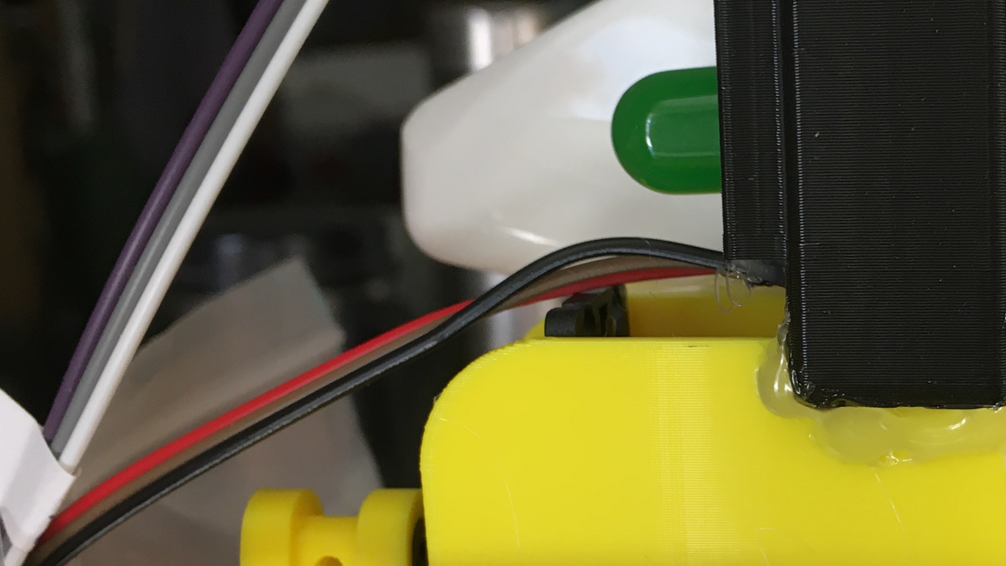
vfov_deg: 19.3
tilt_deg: -13.0
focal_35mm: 62
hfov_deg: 32.6
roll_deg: +1.1
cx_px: 848
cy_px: 426
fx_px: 1654
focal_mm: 4.15
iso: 50
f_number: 2.2
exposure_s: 1/30
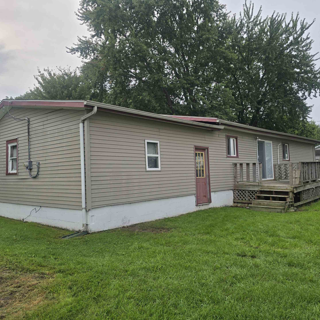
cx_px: 172
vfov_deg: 57.3
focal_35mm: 28
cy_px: 162
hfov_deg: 57.2
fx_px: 293
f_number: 1.7
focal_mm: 6.3
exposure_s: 1/670
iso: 12
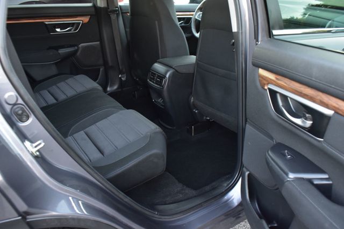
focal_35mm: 33
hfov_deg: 57.2
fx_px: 315
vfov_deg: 39.9
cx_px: 172
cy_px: 114
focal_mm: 22
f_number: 6.3
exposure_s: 1/15
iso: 800
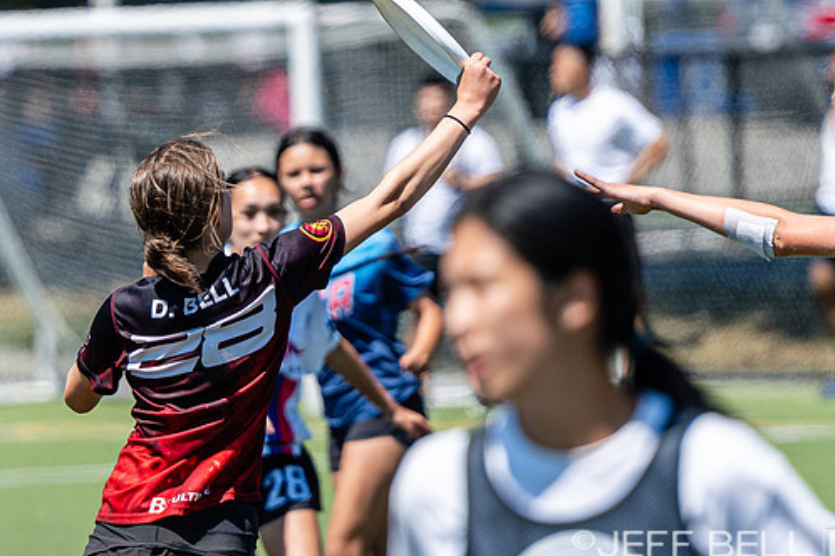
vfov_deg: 2.2
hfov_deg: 3.3
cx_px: 81
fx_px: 14565
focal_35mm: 628
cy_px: 154
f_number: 3.2
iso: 100
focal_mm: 200
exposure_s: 1/1600
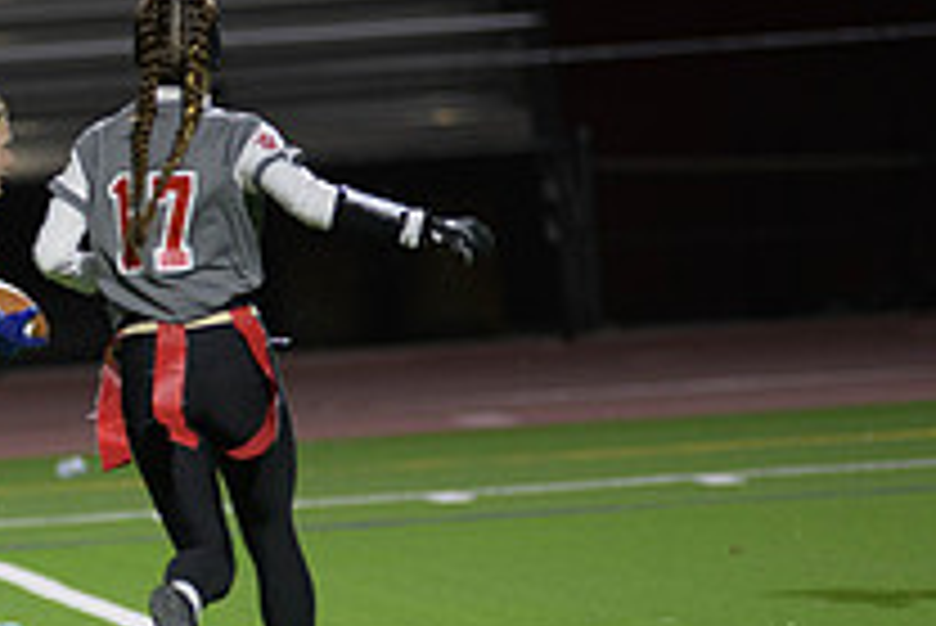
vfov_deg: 2.6
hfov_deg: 3.9
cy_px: 336
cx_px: -126
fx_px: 13763
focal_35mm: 529
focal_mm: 190
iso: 1000
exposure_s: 1/200
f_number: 2.8
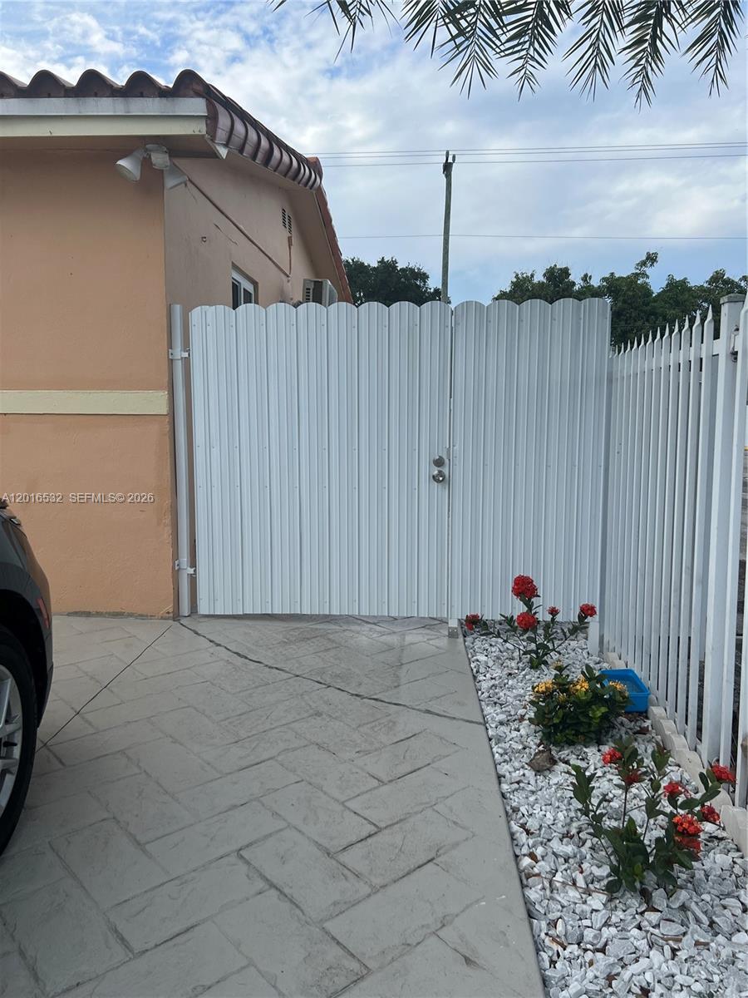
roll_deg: -0.7
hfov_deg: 53.1
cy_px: 499
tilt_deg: -6.7
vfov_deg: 67.3
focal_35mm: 26
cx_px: 374
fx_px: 749
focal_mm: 5.7
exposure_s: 1/3165
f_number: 1.5
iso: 50
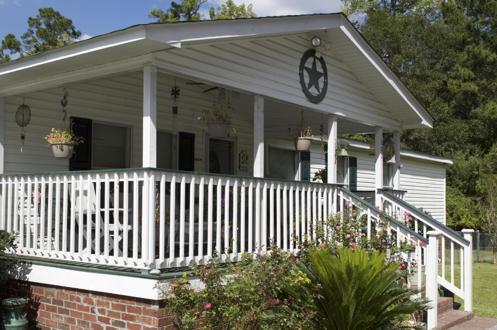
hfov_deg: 45.4
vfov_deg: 31.1
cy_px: 179
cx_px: 235
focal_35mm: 43
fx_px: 593
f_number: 10
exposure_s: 1/200
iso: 100
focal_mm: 26
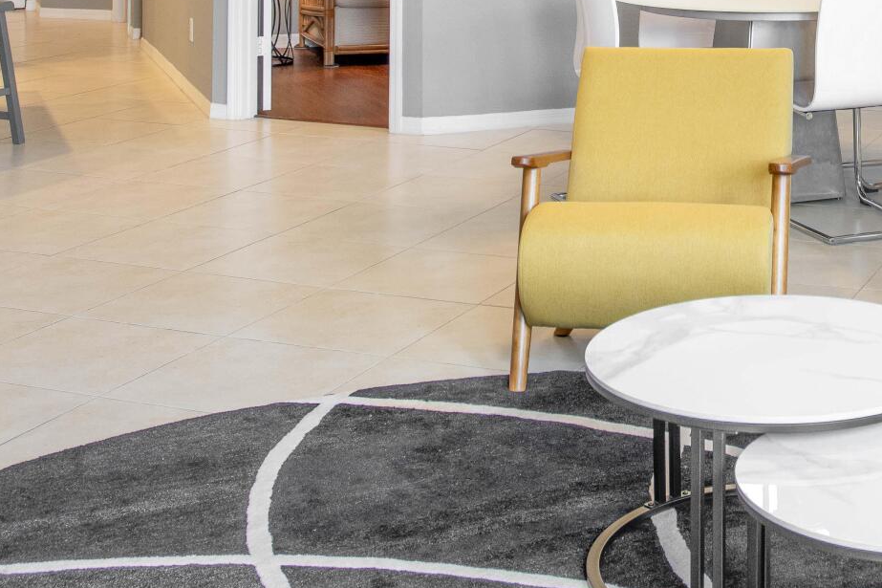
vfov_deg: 19.3
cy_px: -175
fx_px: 1592
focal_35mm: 65
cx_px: 742
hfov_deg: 30.0
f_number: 6.3
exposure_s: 1/10
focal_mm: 20
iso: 400
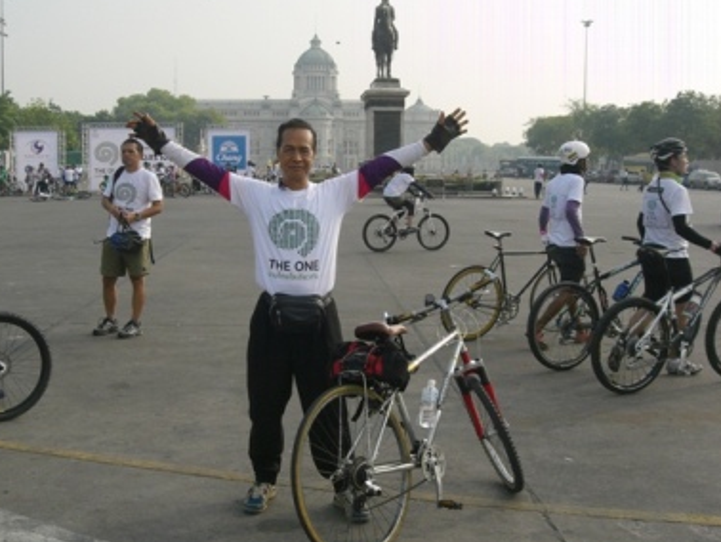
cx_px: 307
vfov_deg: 32.2
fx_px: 938
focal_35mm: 45
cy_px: 281
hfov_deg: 41.9
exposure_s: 1/640
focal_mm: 6.3
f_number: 4.4
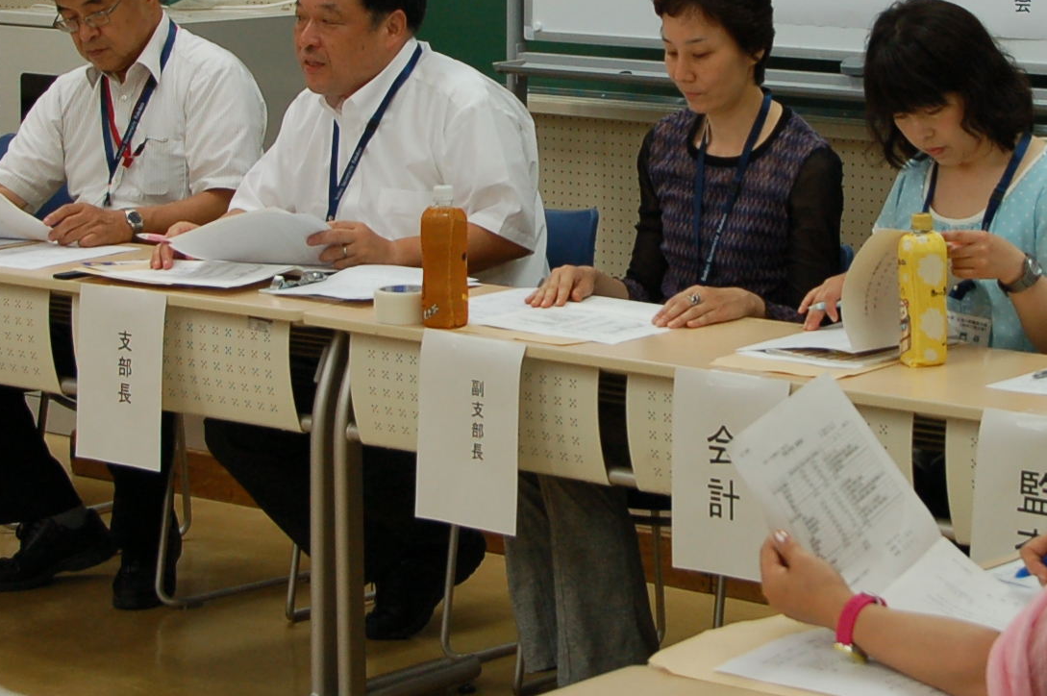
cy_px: 119
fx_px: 3371
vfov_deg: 11.7
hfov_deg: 17.6
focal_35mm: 116
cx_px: 670
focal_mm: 28
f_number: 5
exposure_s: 1/100
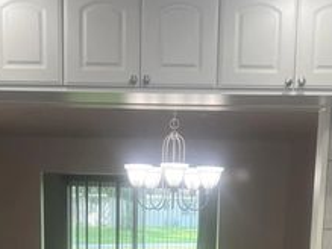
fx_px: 729
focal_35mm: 76
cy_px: 334
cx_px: 161
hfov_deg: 25.7
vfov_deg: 18.0
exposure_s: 1/120
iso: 64
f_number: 1.5
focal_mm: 5.7
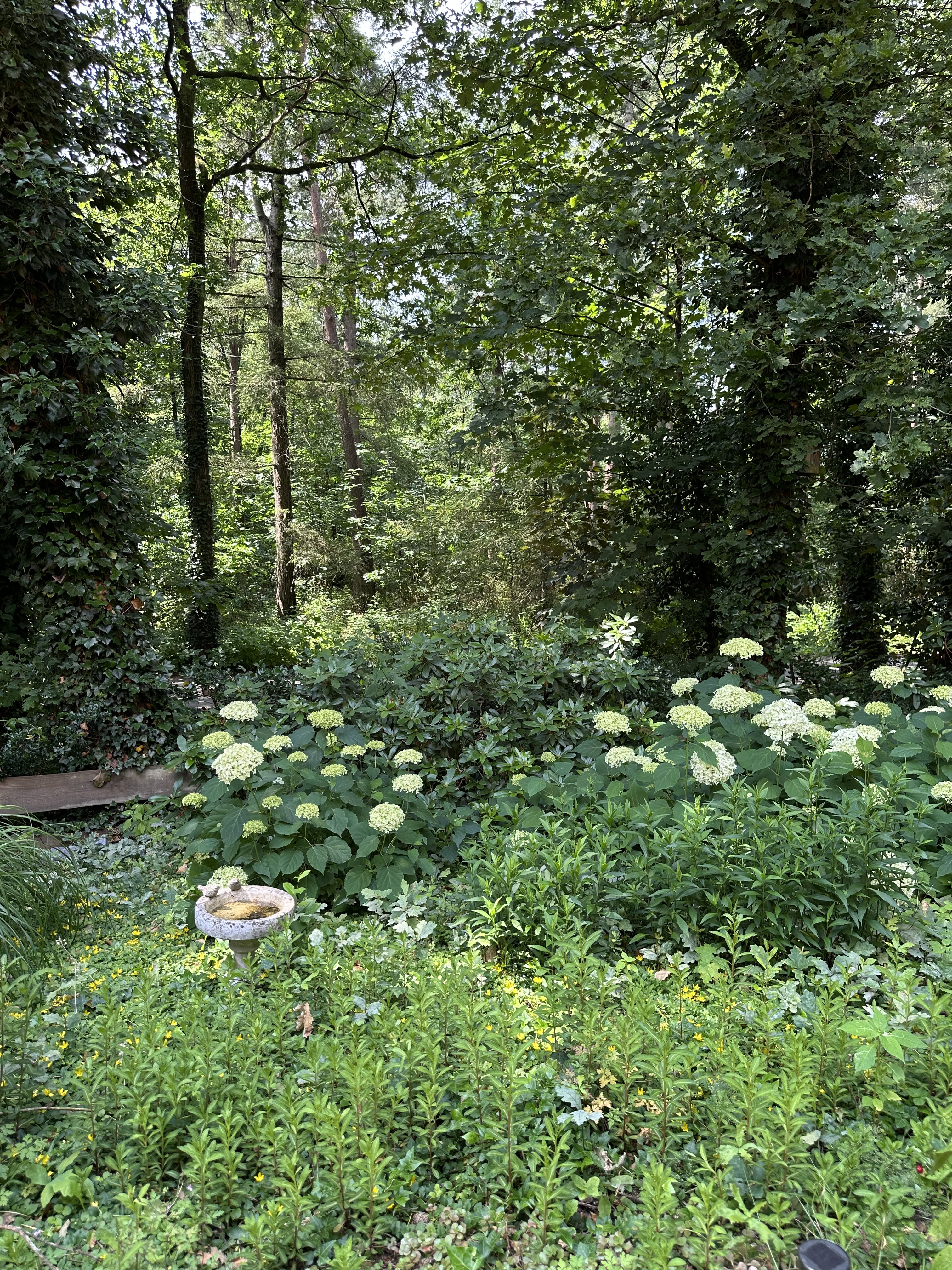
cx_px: 476
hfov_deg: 56.8
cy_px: 635
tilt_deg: -4.5
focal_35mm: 24
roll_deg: -0.5
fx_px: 880
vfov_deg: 71.6
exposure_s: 1/234
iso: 64
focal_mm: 6.86
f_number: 1.78
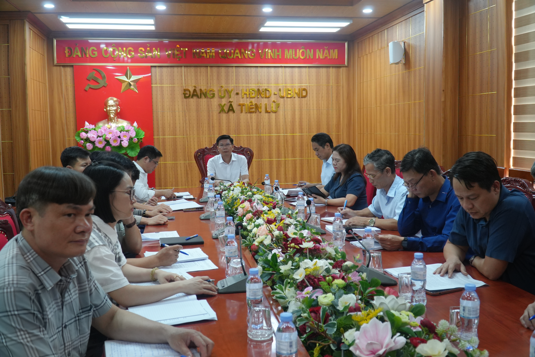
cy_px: 178
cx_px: 268
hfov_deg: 57.2
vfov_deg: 40.0
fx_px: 490
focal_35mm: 33
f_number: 4
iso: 1000
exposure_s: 1/160
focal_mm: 22
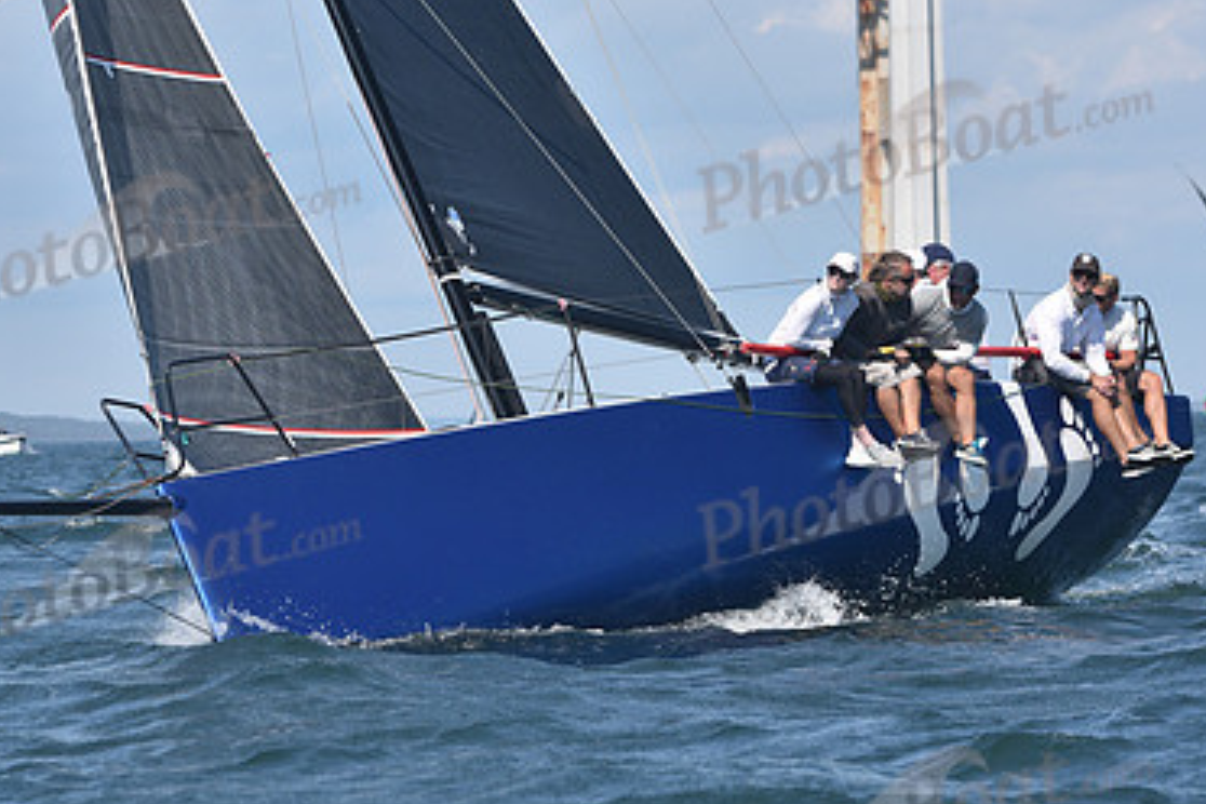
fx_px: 6365
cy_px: 361
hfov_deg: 10.8
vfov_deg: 7.2
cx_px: 532
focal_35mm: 190
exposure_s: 1/1000
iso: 250
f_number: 5.6
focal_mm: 122
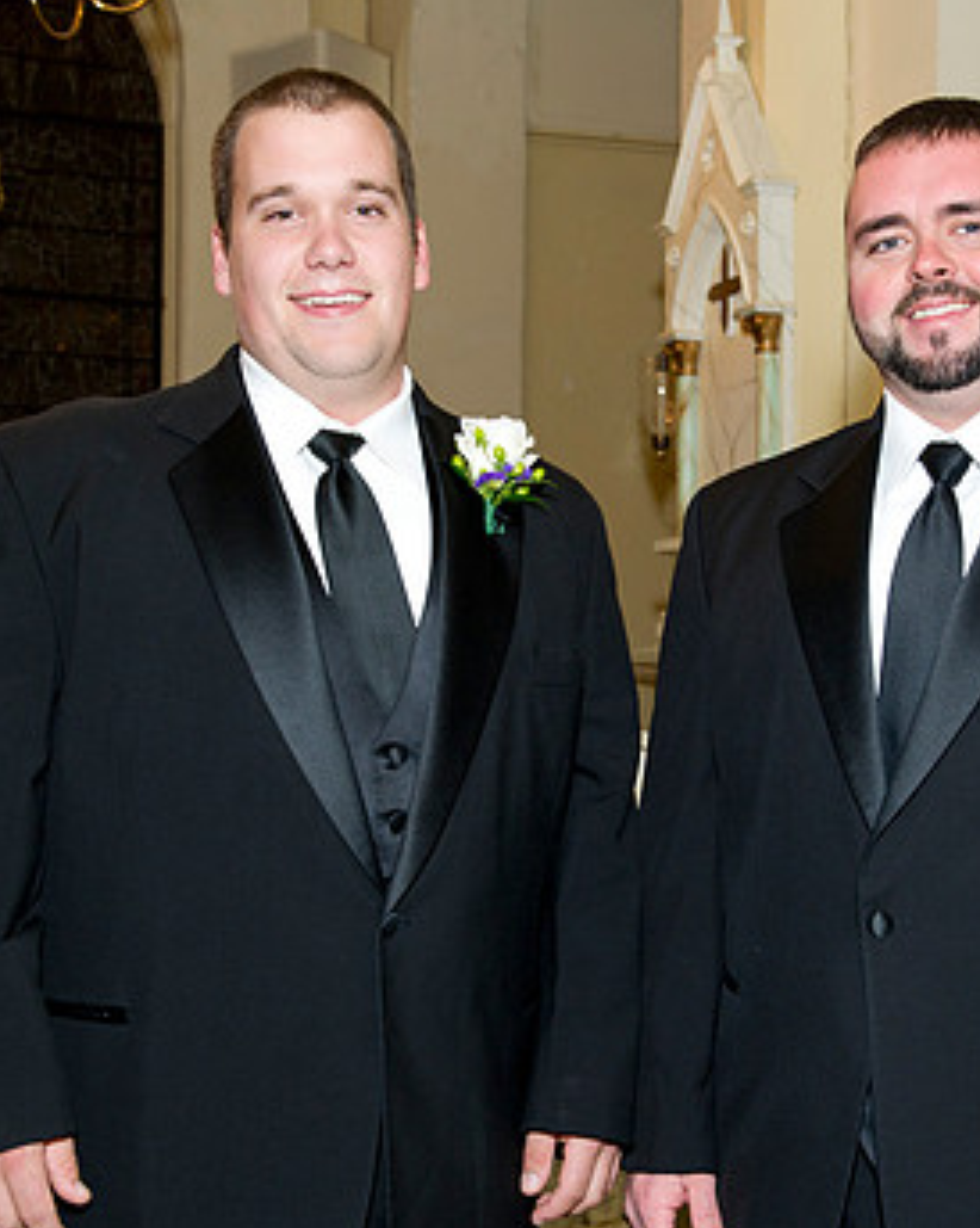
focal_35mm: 54
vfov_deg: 34.8
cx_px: 633
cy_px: 648
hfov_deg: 27.9
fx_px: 1960
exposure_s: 1/125
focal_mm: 34
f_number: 5.6
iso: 800
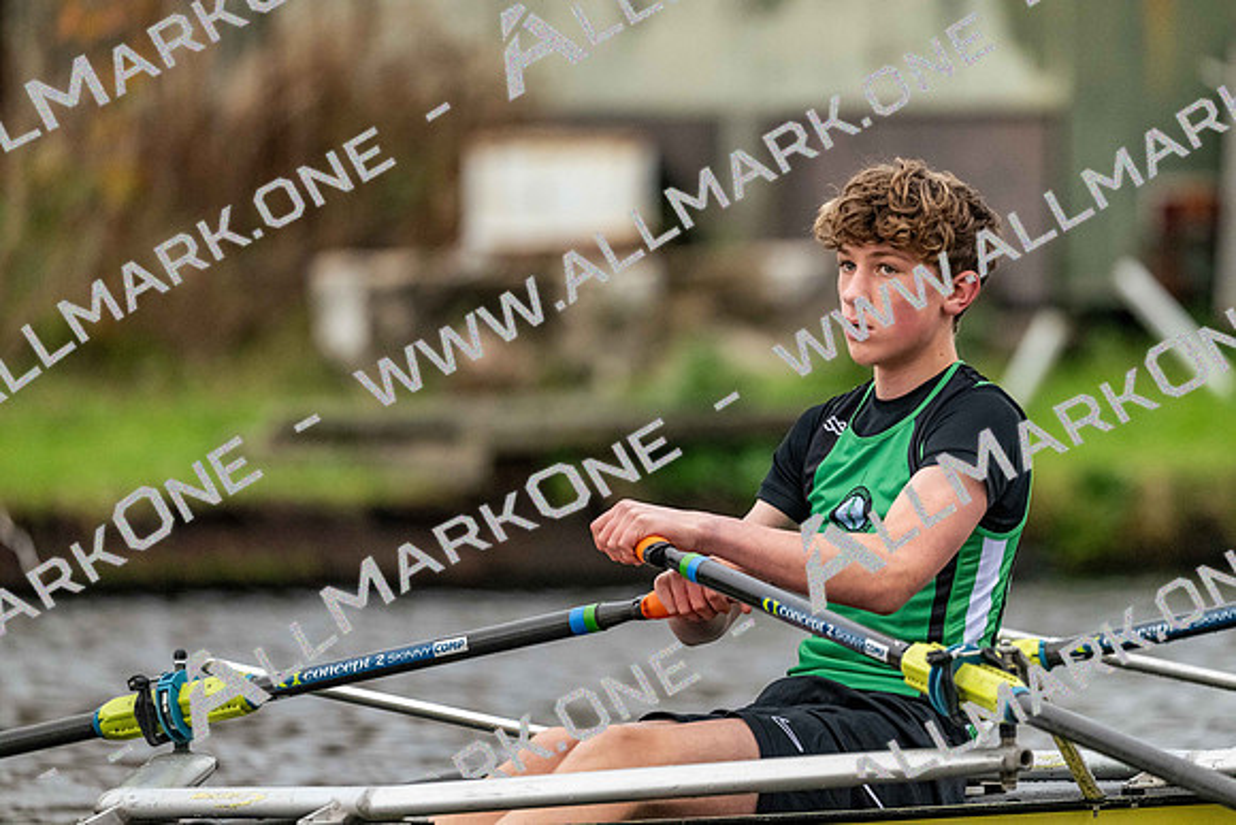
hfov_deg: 5.2
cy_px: 412
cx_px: 618
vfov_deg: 3.4
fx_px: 13736
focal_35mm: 400
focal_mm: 400
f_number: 4.5
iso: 5600
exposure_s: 1/2000
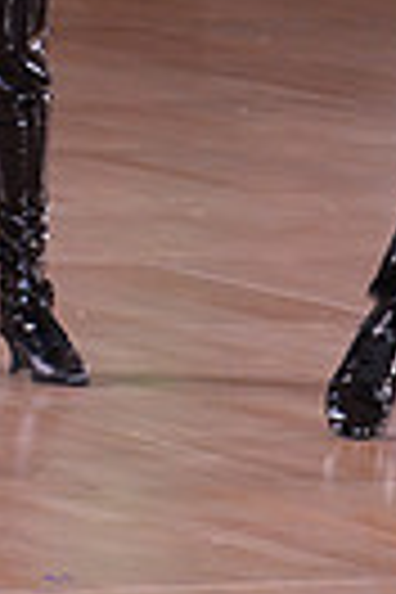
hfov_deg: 2.0
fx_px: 11582
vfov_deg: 2.9
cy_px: -369
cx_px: 322
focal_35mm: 702
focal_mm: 160
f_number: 5
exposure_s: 1/250
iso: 2000
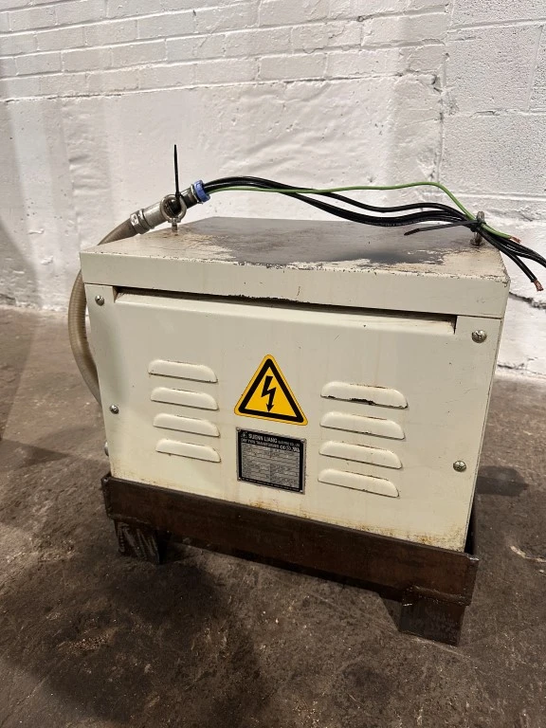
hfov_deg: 56.8
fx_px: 505
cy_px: 364
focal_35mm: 24
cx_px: 273
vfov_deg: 71.6
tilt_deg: -21.4
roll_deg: +0.6
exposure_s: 1/50
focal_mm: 6.86
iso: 200
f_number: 1.78
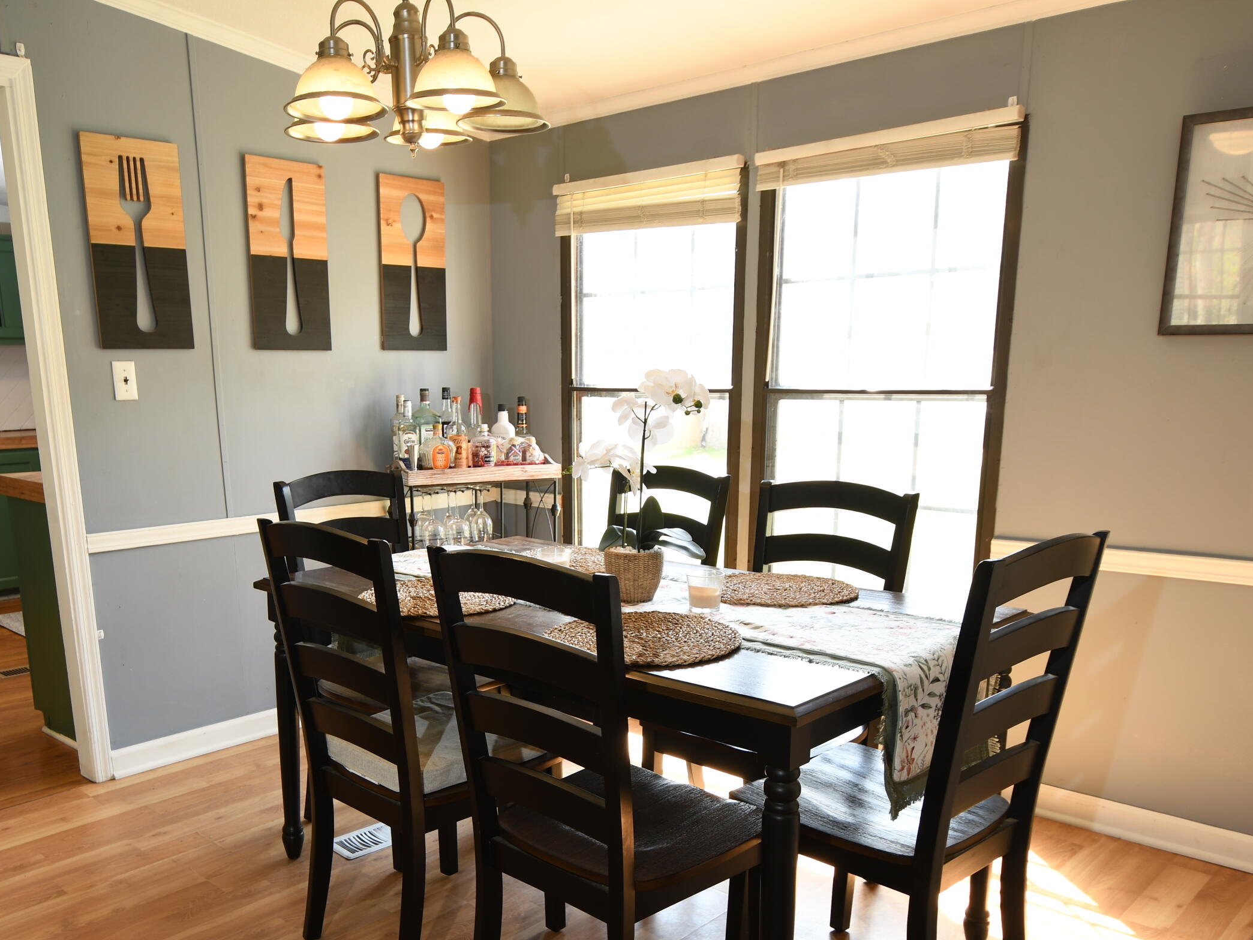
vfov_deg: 47.7
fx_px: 1050
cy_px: 599
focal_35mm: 29
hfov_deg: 61.3
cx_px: 530
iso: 100
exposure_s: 1/10
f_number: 5
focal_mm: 14
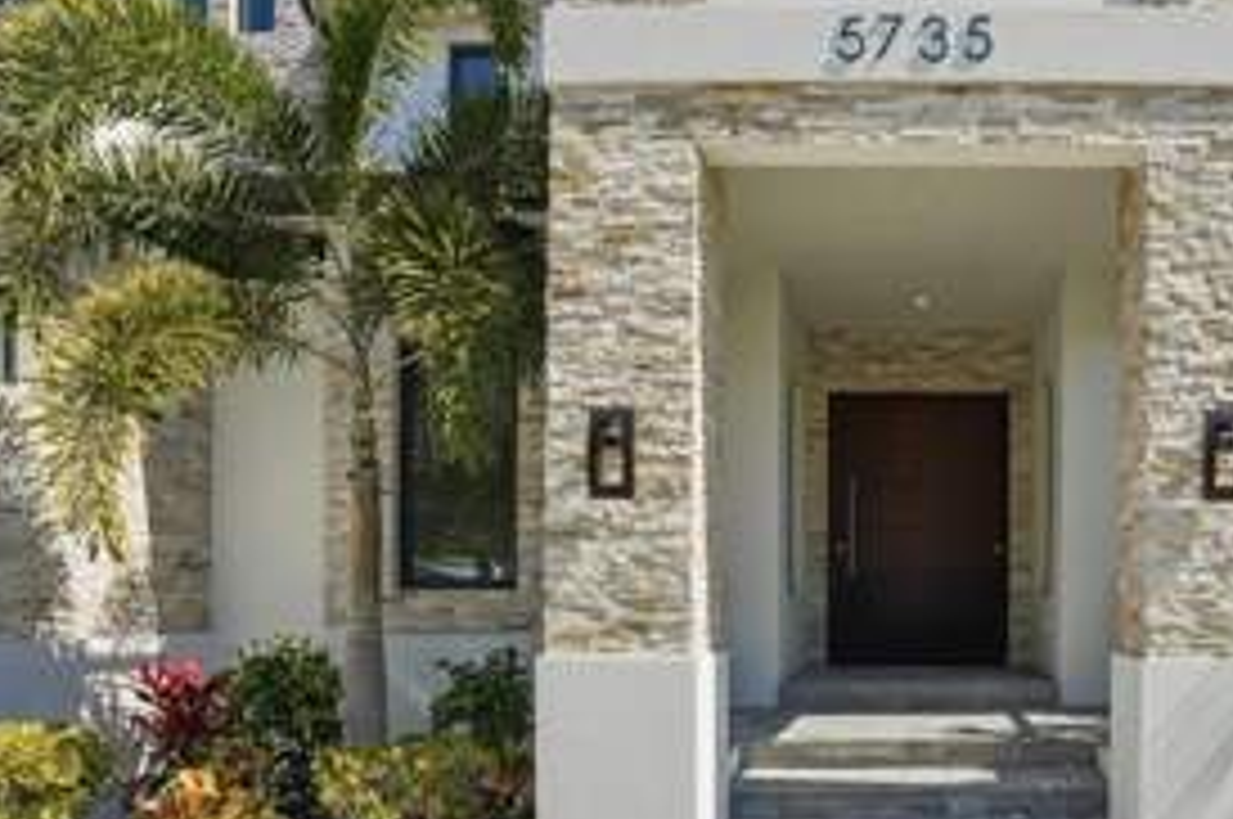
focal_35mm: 28
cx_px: 922
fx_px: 958
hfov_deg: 61.9
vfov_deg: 44.9
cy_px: 601
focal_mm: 16
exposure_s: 1/8000
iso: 400
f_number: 9
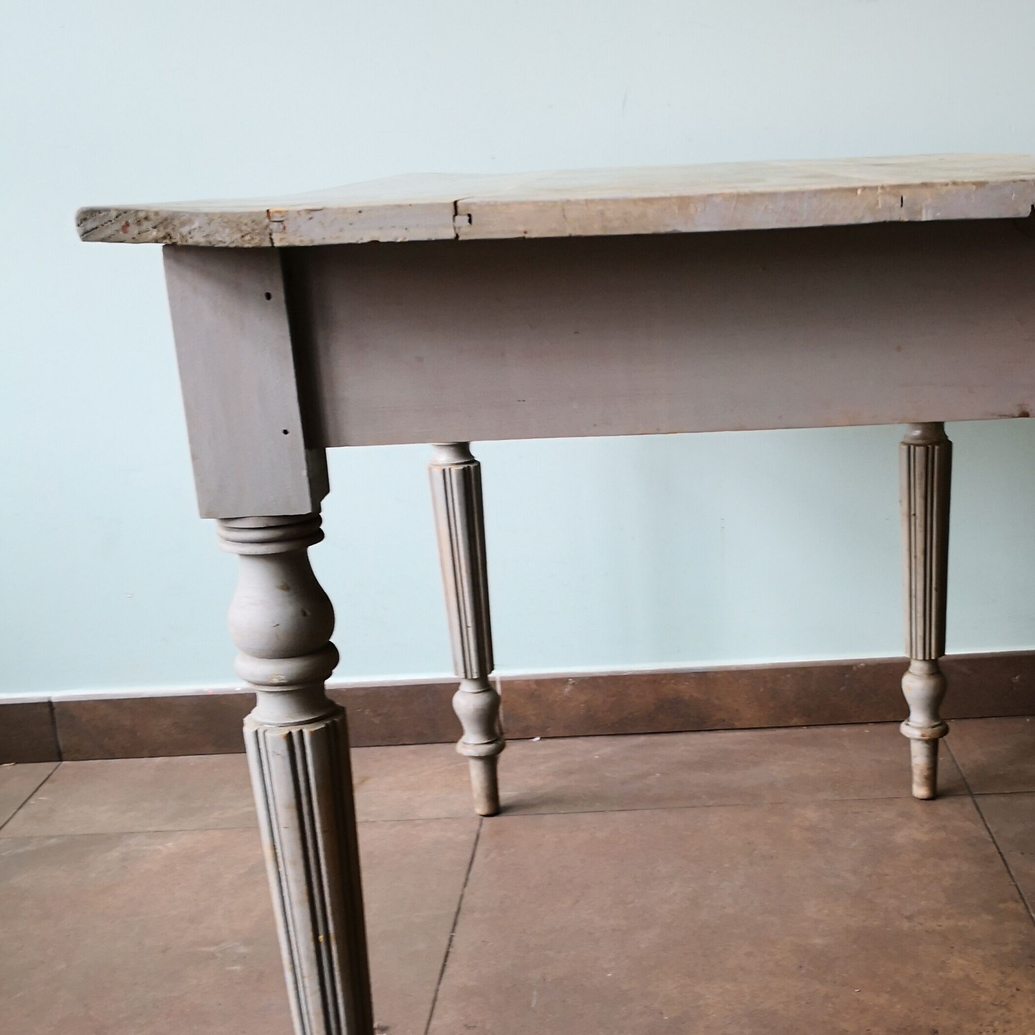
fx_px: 1522
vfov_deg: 37.2
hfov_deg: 37.1
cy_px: 688
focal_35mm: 45
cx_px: 697
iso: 80
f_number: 1.6
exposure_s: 1/50
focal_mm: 3.95
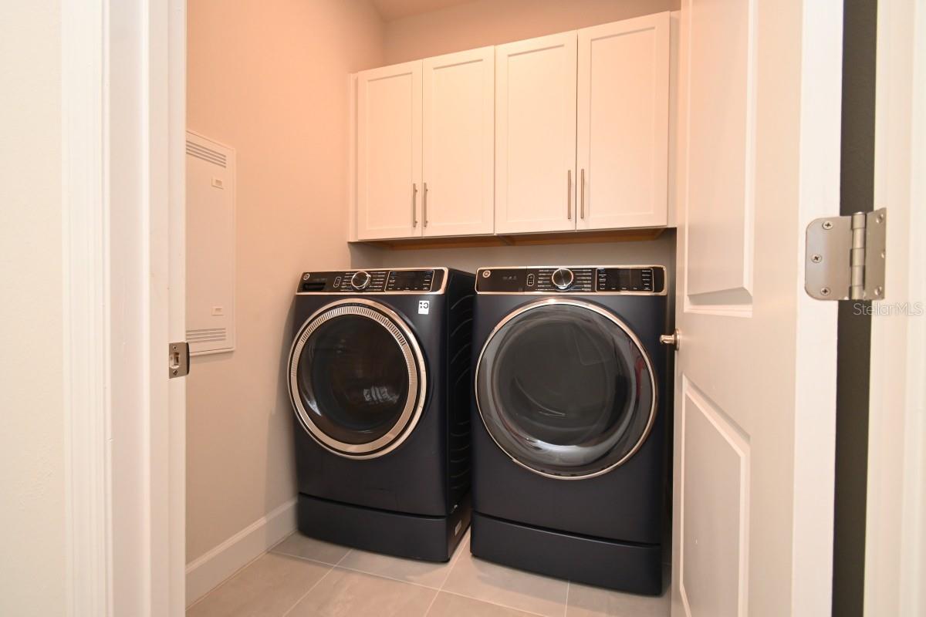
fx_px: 386
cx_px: 463
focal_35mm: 15
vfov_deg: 77.3
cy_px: 308
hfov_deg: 100.4
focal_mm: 10
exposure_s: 1/60
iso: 1250
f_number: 4.5
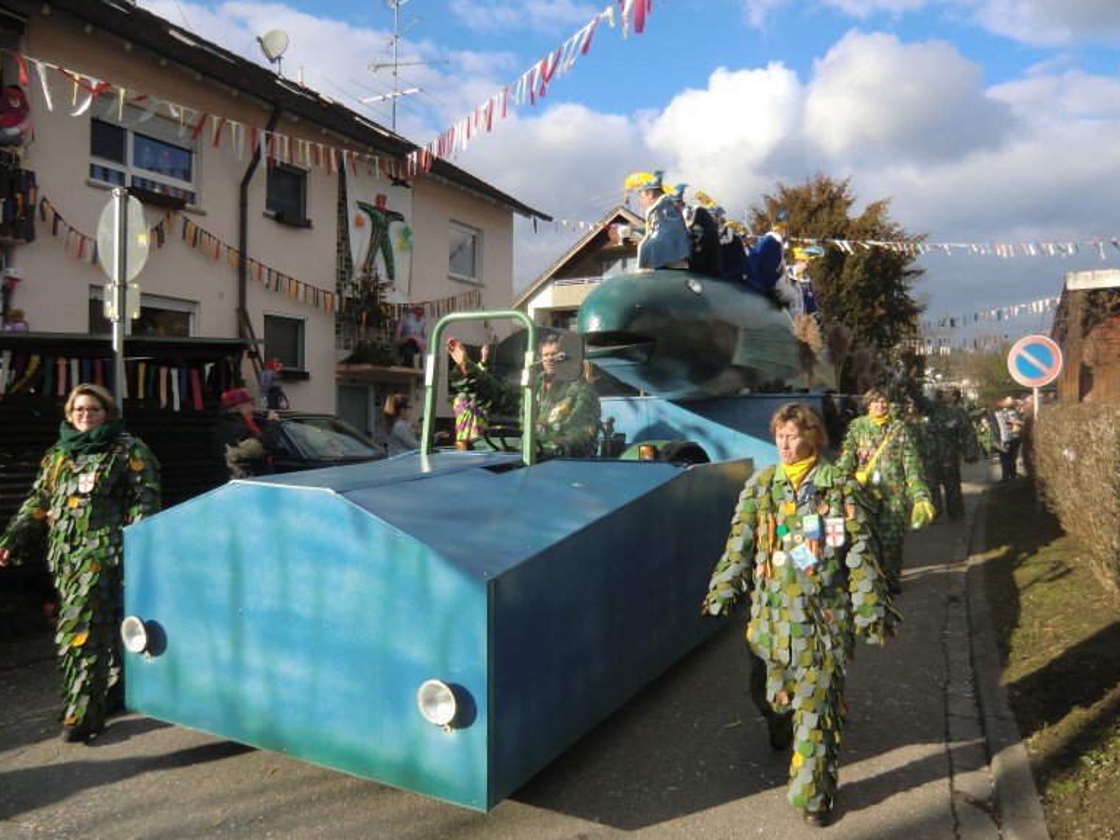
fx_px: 809
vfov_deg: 54.9
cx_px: 578
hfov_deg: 69.4
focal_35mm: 25
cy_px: 414
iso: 64
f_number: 3.2
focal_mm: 4.3
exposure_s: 1/640
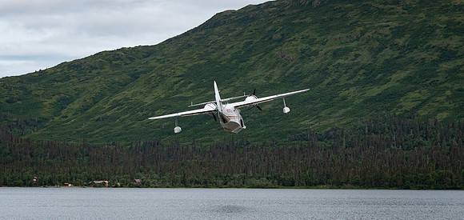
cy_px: 165
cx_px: 231
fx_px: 1638
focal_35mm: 138
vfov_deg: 7.7
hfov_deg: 16.1
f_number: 5
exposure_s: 1/2500
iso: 800
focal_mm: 56
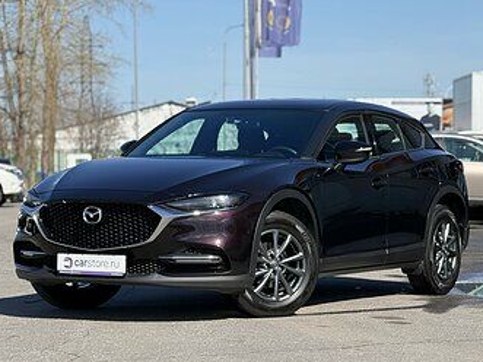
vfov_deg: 11.5
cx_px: 241
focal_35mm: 129
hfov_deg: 15.3
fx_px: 1799
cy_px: 182
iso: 64
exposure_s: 1/1248
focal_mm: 15.66
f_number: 2.8
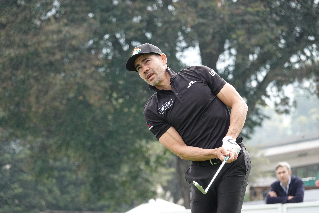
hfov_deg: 6.9
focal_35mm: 300
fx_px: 2658
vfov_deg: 4.6
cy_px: 106
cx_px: 160
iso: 800
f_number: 4
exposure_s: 1/1000
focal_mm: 110.13
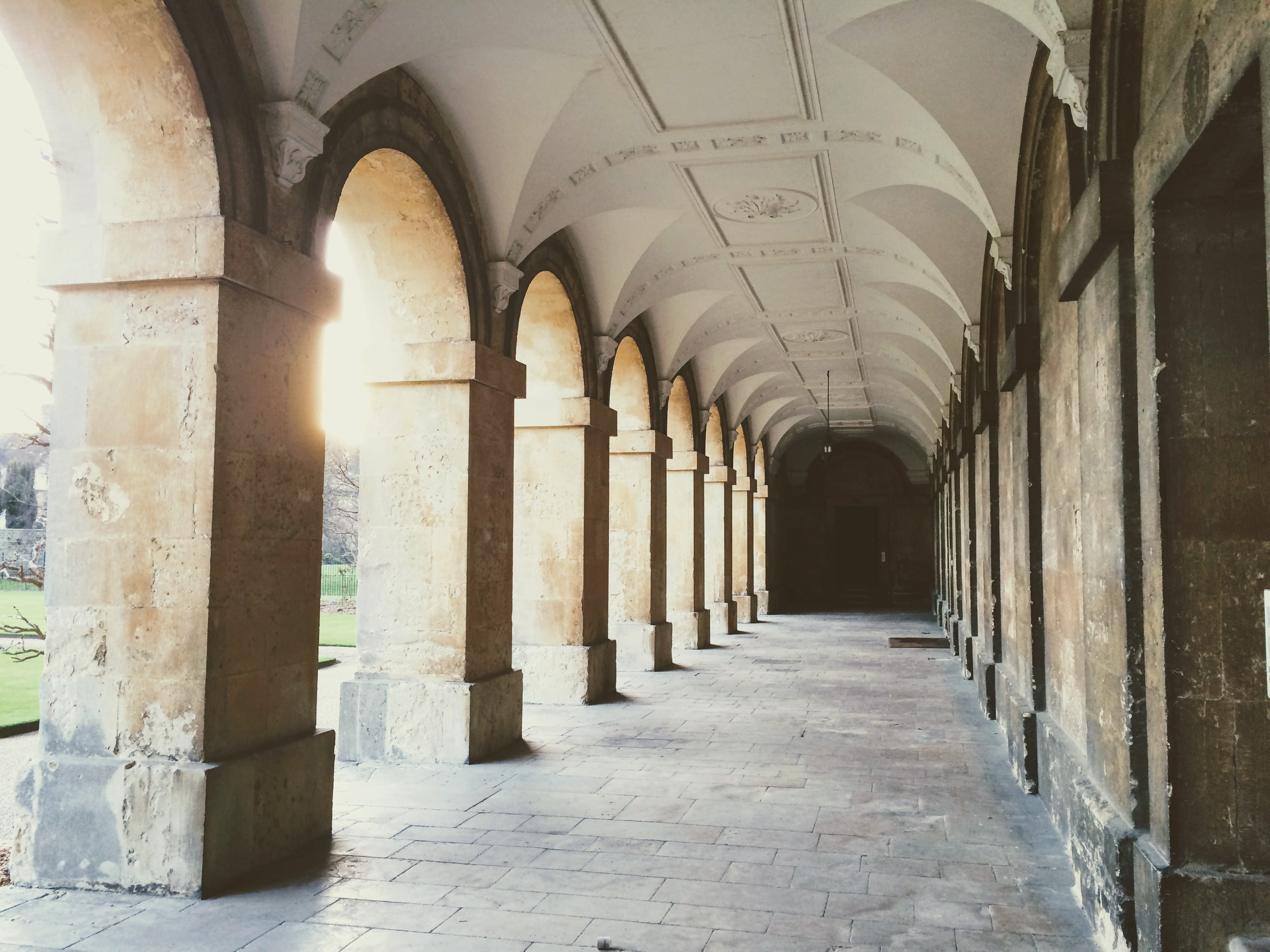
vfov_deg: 48.2
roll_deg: +1.6
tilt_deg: +3.6
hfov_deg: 61.7
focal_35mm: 29
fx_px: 1064
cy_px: 476
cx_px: 635
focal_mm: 4.15
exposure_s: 1/30
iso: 40
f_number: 2.2
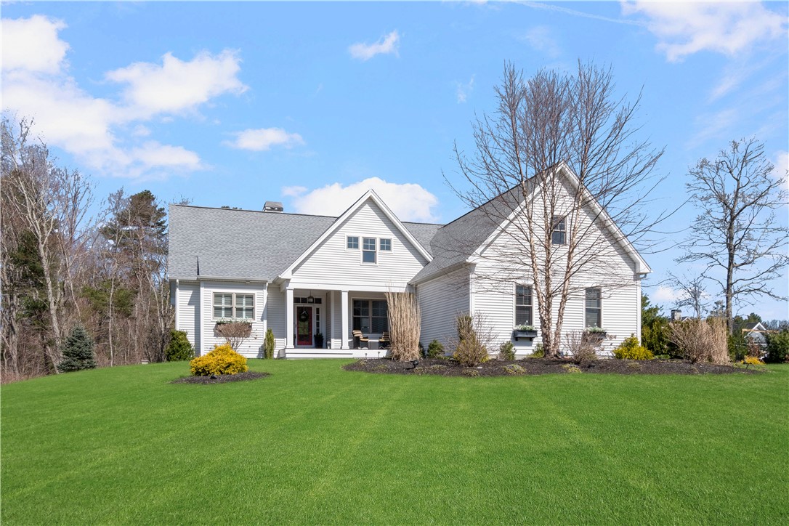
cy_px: 263
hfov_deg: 61.9
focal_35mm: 30
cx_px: 394
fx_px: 657
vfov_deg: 43.6
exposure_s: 1/640
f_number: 14
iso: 400
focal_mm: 20
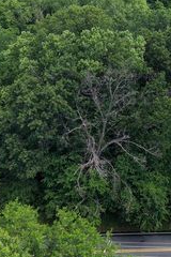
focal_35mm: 52
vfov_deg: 37.6
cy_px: 79
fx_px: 370
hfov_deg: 25.6
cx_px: 131
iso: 100
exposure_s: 1/725
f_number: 1.8
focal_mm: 8.67
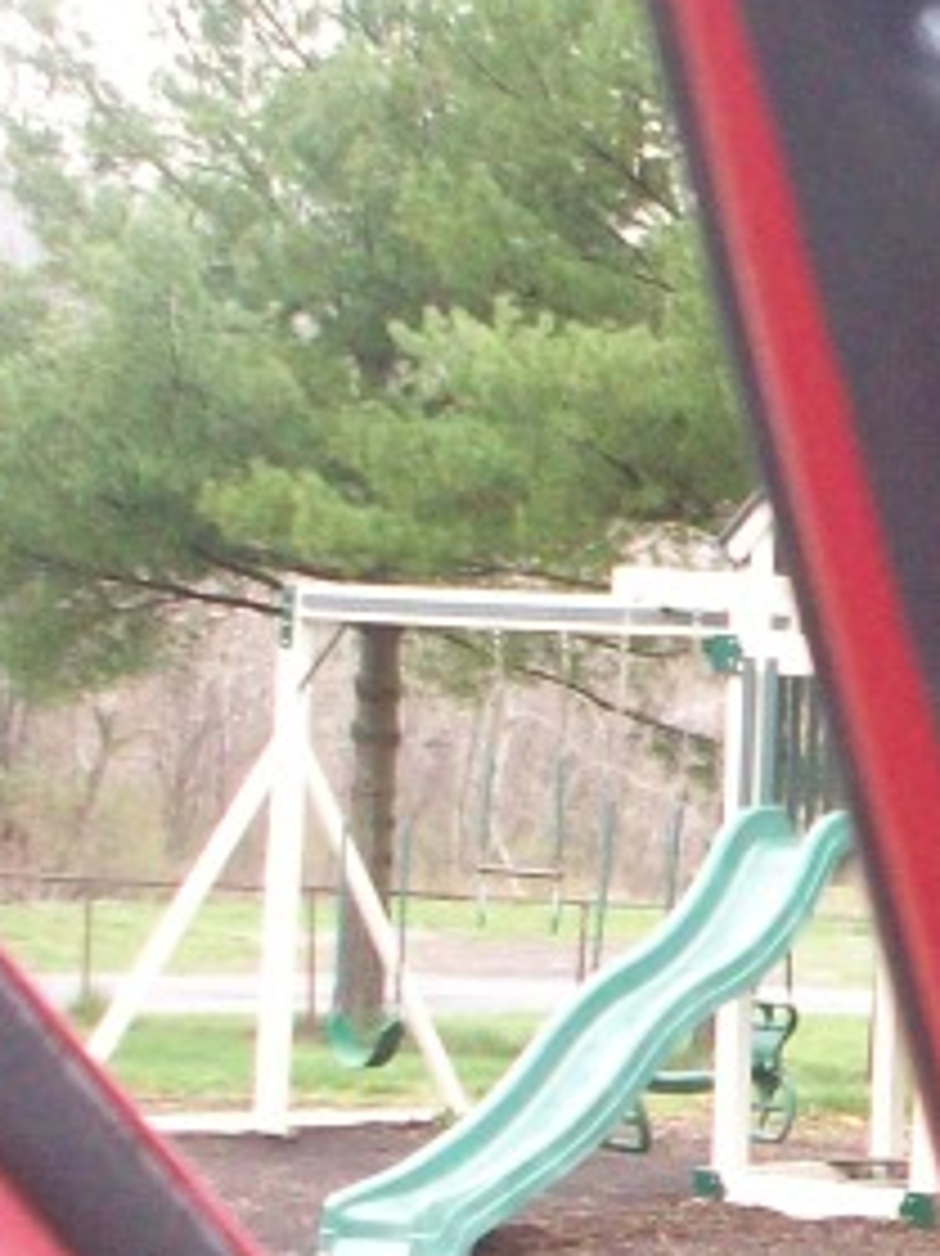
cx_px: 1588
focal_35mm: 136
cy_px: 887
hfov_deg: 10.4
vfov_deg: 14.5
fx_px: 4928
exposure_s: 1/87
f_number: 2.8
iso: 200
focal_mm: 6.2
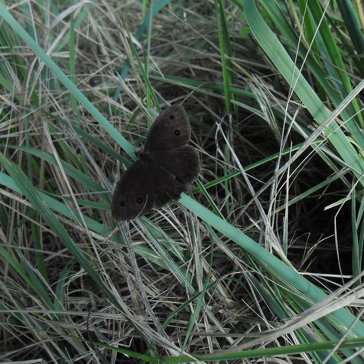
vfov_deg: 51.1
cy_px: 182
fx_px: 381
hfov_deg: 50.9
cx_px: 157
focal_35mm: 32
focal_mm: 4.9
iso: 80
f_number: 3.5
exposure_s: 1/224
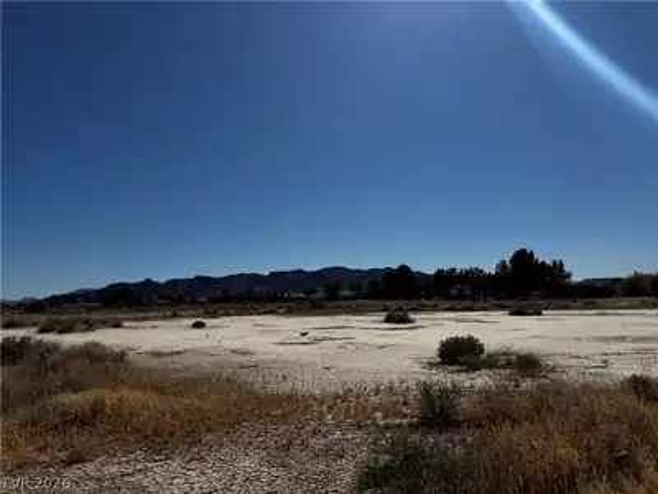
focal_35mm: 24
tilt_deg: +7.2
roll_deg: +2.4
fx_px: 456
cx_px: 329
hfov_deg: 71.6
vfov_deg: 56.8
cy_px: 247
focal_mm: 6.76
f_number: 1.78
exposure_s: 1/12346
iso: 80
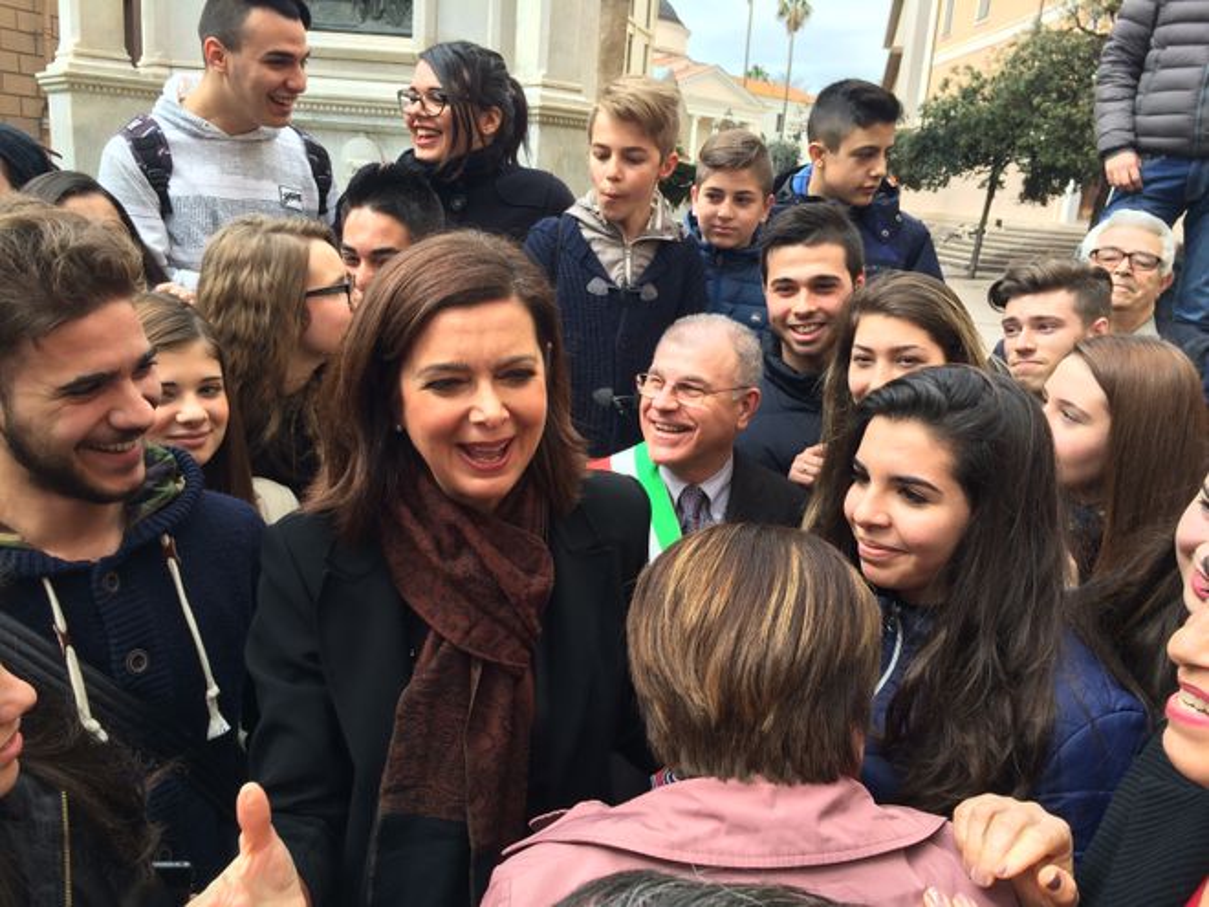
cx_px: 604
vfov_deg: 48.2
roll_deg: -4.3
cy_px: 454
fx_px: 1013
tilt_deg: -13.7
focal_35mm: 29
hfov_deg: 61.7
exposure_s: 1/432
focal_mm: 4.15
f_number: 2.2
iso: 32
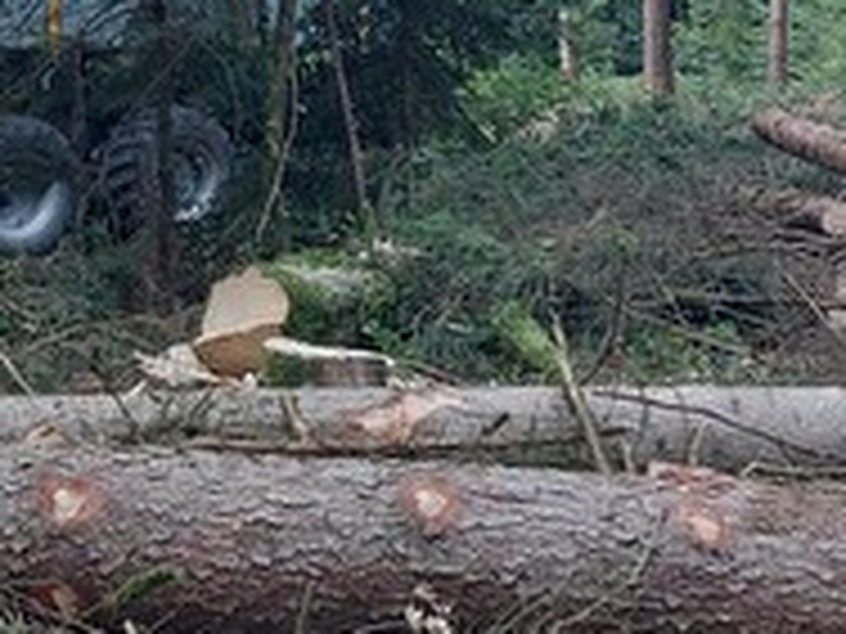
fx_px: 2102
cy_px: -58
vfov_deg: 16.7
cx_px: 140
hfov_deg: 22.4
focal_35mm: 86
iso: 64
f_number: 1.8
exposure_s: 1/50
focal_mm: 4
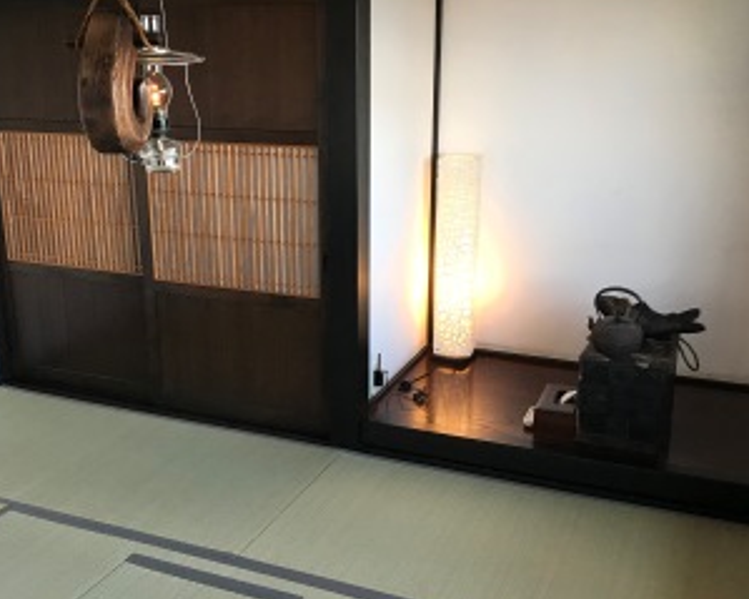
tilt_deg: -16.2
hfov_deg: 44.6
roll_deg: +0.6
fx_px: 909
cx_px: 313
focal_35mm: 41
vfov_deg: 36.5
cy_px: 318
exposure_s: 1/30
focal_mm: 3.99
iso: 32
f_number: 1.8
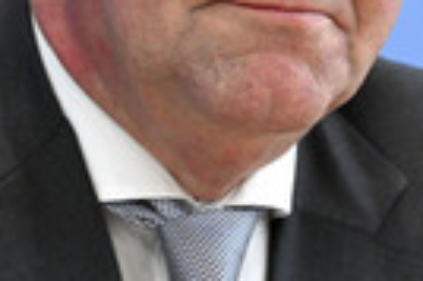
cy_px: -19
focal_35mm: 571
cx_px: 172
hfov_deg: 3.6
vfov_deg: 2.4
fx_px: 6701
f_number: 6.3
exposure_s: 1/800
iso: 5000
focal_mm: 170
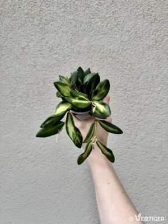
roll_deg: -1.3
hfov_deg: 56.8
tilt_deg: -5.9
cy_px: 112
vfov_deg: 71.6
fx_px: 155
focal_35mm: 24
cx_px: 84
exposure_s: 1/202
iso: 64
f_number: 1.78
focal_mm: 6.76
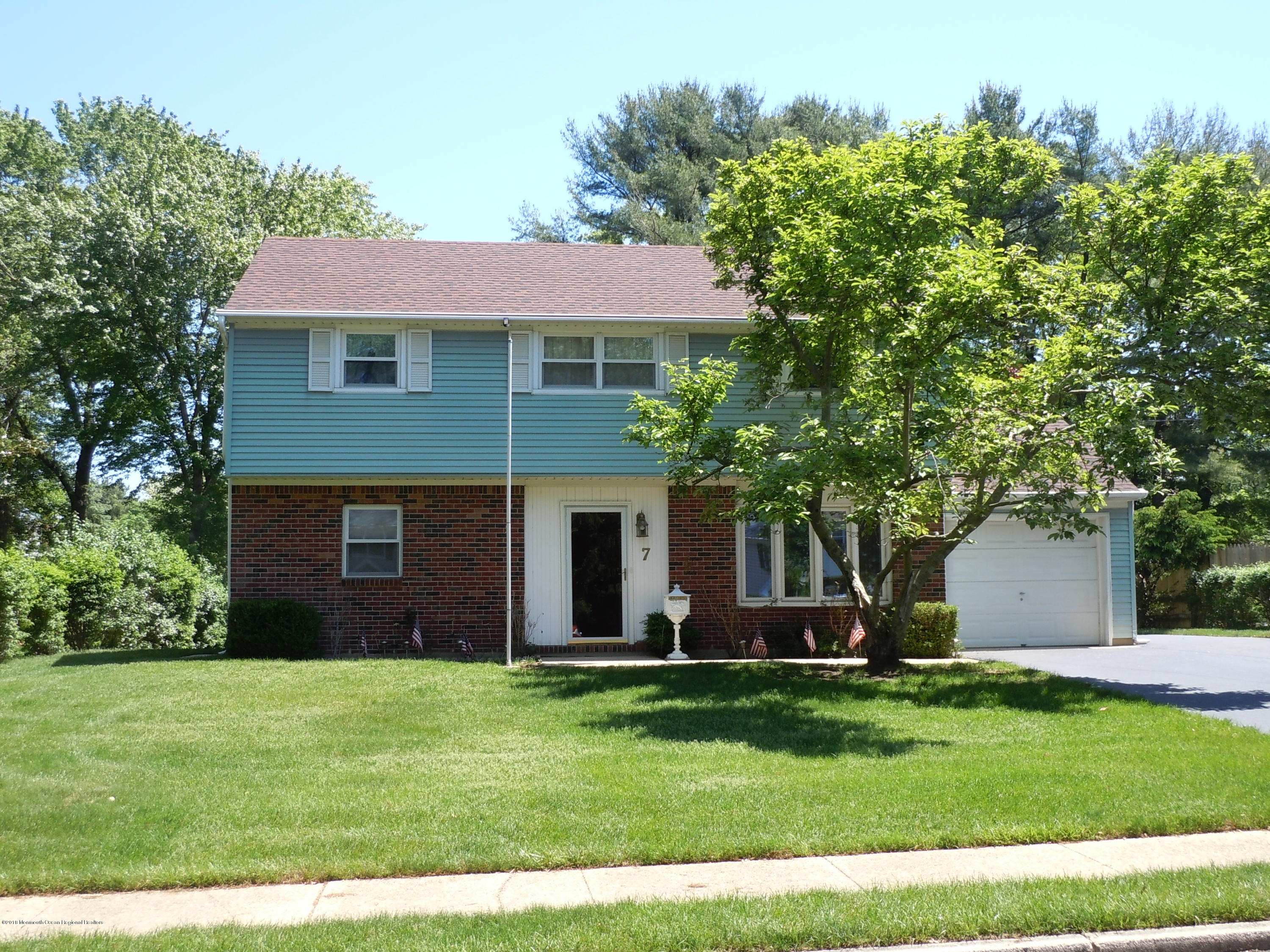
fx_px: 1431
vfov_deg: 36.8
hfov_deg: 47.9
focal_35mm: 39
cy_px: 476
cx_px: 635
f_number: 4.3
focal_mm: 6.9
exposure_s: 1/200
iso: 100
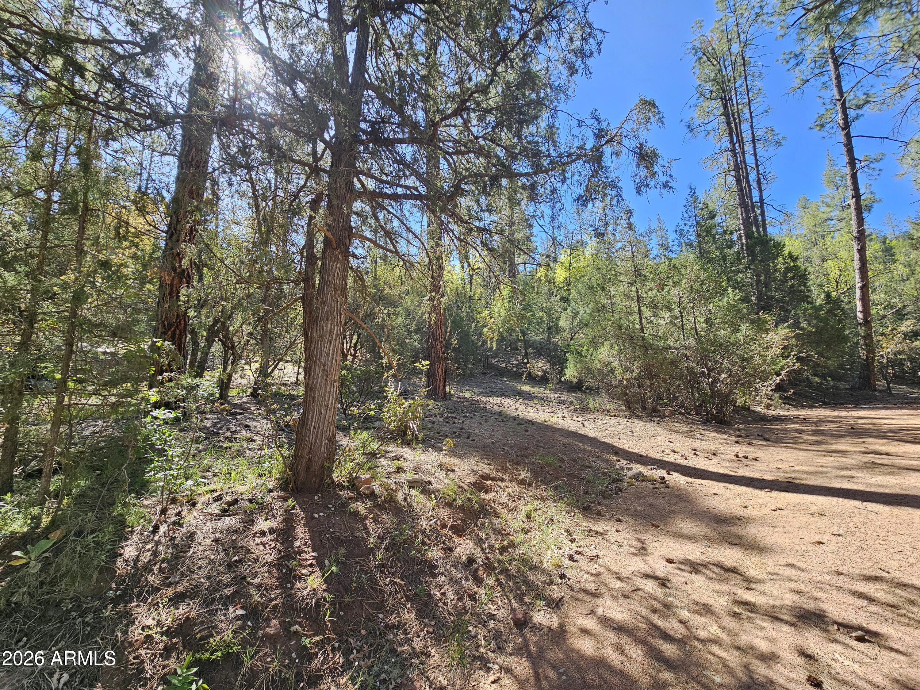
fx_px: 346
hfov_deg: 106.2
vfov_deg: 89.9
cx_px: 460
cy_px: 345
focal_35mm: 13
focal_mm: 2.2
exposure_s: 1/404
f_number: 2.2
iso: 50
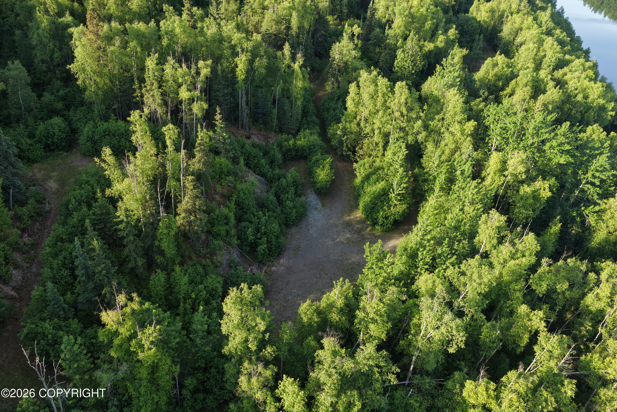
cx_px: 308
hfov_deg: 65.5
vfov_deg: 46.4
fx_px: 480
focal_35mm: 28
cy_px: 206
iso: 100
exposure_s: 1/240
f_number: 2.8
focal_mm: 14.45
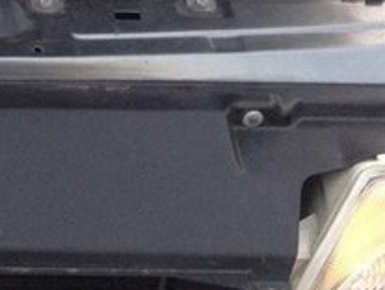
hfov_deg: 17.7
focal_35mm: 105
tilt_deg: -32.8
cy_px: -131
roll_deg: +0.8
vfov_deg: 13.4
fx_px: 1170
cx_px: -84
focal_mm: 4.12
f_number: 2.4
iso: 250
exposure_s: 1/20
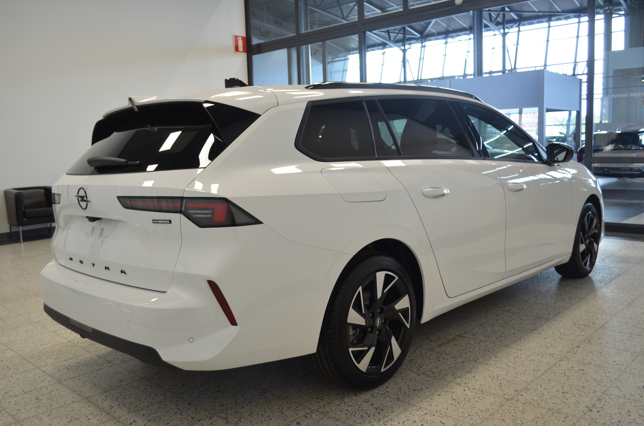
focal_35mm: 30
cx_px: 322
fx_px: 536
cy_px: 213
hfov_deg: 62.0
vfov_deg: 43.4
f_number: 4
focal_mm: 20
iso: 450
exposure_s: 1/60
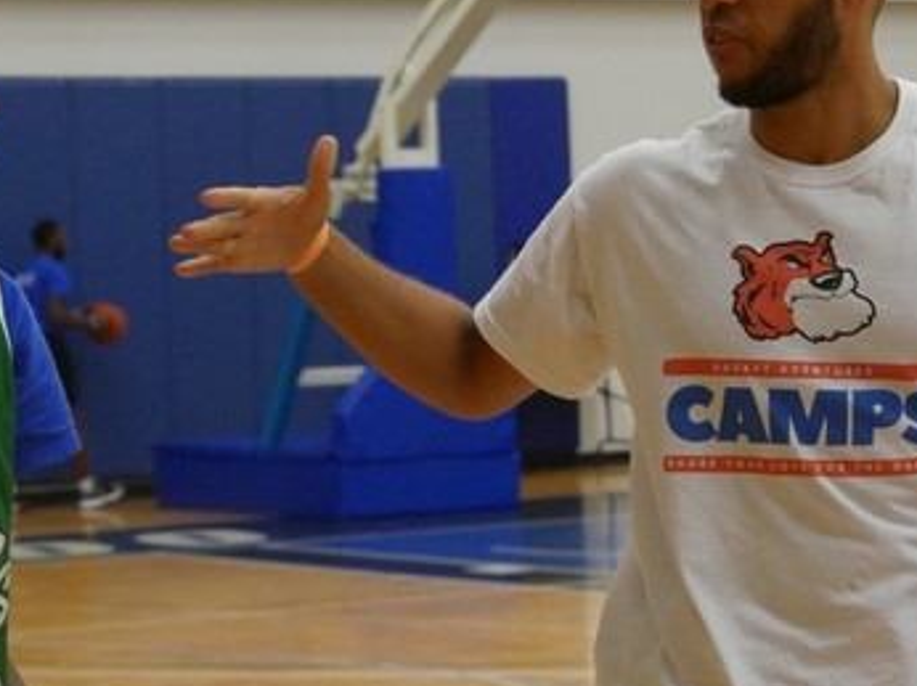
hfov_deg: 13.3
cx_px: 489
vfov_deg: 10.0
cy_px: 408
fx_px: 3918
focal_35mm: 148
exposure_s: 1/250
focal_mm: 40
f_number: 4.7
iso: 3200
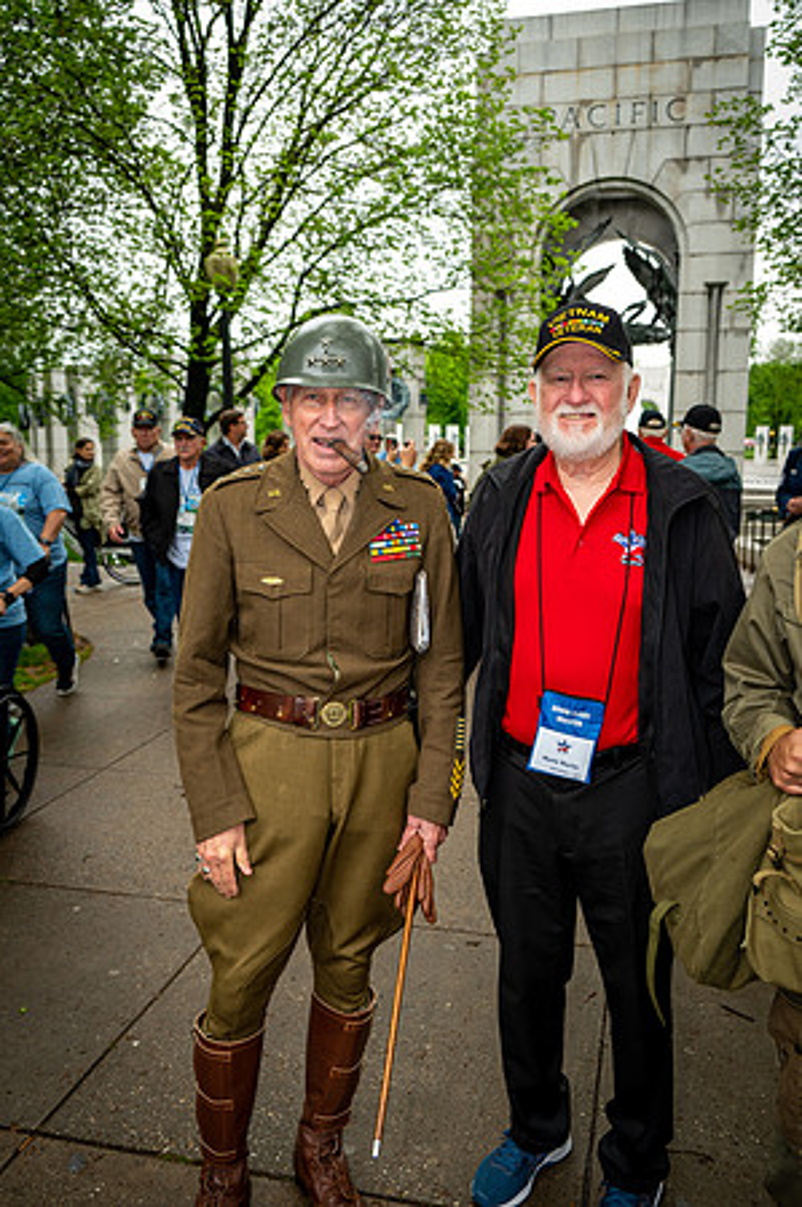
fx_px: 1021
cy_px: 604
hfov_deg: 42.9
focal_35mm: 30
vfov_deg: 61.2
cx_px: 401
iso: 100
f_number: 4.5
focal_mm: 30.5
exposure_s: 1/60
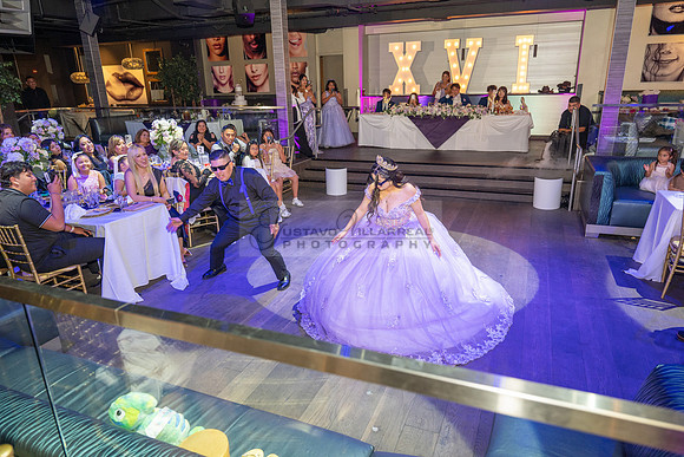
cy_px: 228
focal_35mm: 24
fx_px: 456
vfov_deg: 53.2
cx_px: 342
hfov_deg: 73.7
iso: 1000
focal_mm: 24
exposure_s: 1/125
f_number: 3.5
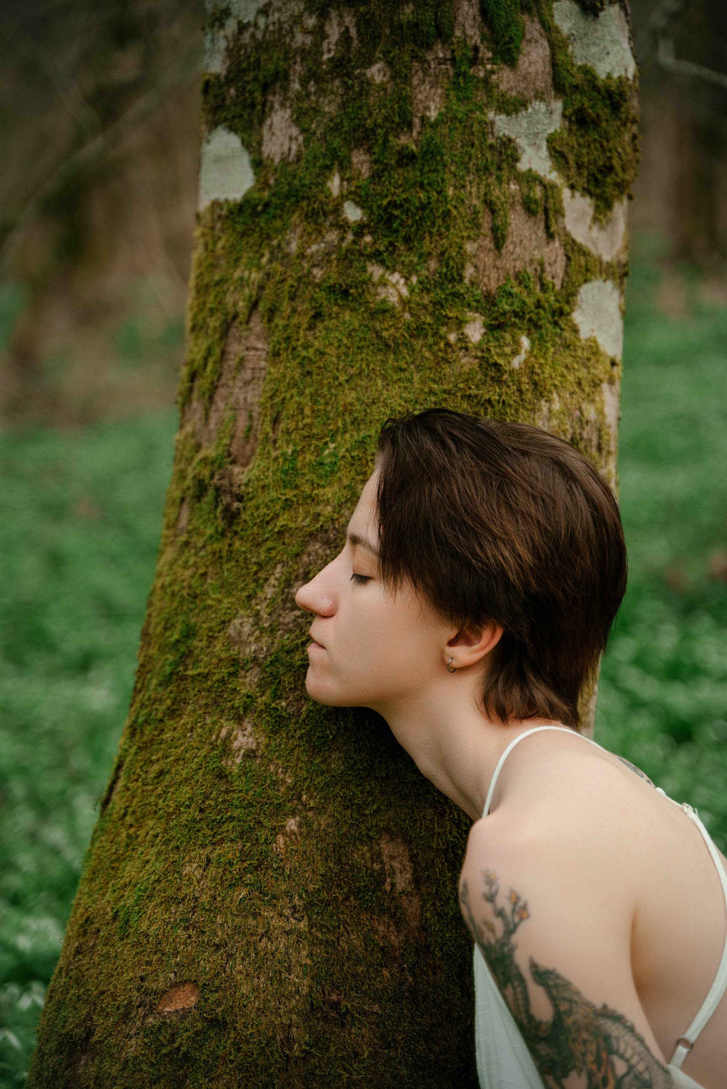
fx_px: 2271
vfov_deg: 27.0
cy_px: 544
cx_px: 364
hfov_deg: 18.2
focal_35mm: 75
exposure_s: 1/250
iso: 80
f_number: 2.8
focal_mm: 75
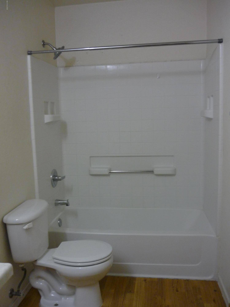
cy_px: 154
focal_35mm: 33
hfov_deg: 42.9
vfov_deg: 55.4
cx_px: 115
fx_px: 292
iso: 200
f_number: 2.8
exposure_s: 1/30
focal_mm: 5.5
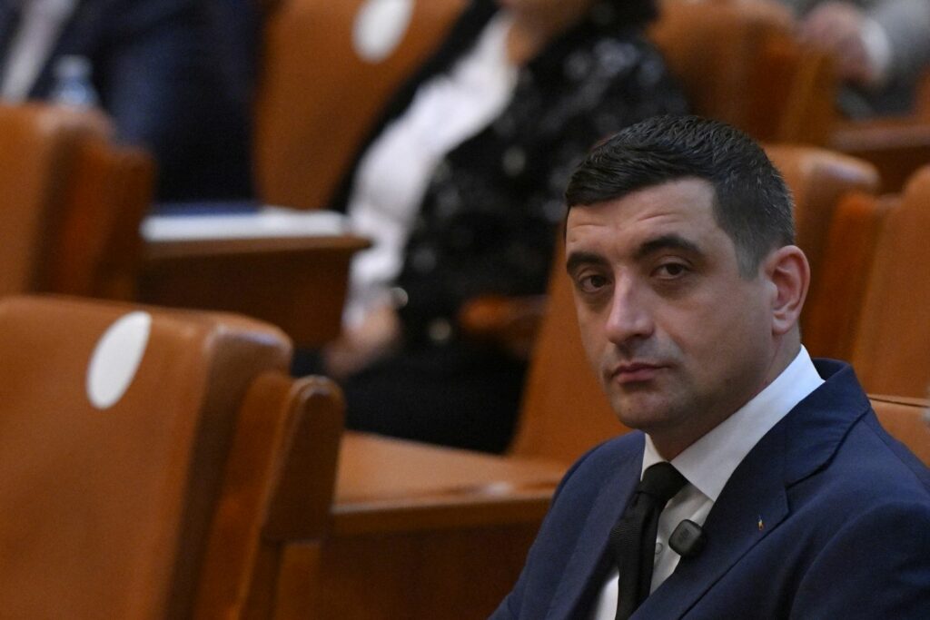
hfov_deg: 15.2
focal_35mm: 135
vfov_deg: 10.2
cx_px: 465
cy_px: 310
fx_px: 3488
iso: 5000
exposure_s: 1/800
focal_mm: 135
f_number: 2.8
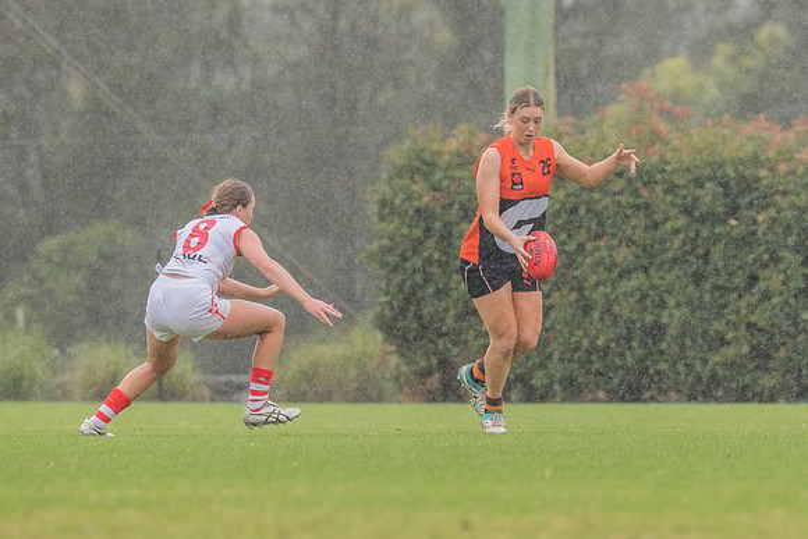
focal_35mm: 644
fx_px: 14461
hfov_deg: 3.2
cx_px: 555
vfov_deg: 2.1
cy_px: 206
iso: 800
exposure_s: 1/2000
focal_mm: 300
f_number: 5
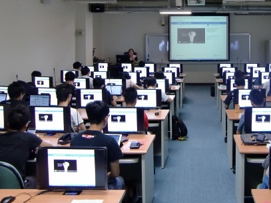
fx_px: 344
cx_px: 196
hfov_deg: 41.9
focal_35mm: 44
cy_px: 55
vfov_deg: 32.3
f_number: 2.6
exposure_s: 1/50
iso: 400
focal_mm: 4.9
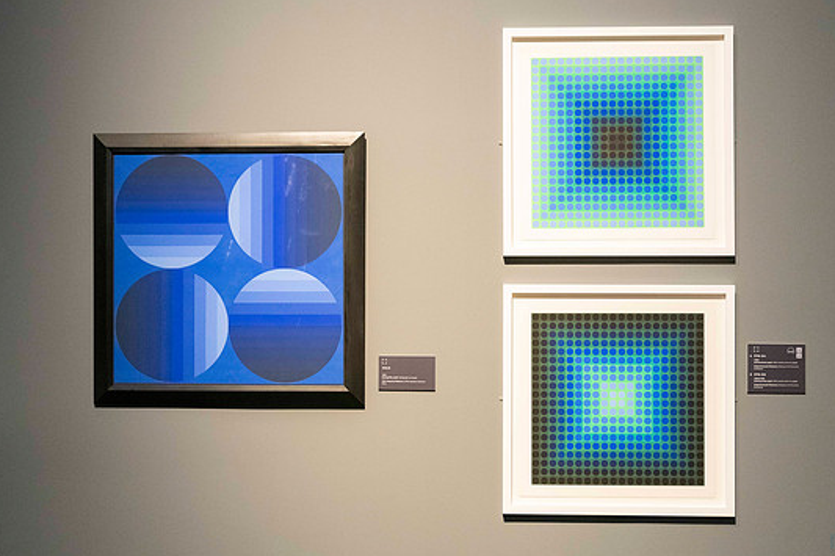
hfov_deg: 46.4
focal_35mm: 42
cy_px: 262
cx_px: 407
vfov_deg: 31.9
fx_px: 974
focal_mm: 38
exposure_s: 1/80
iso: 2500
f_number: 2.8
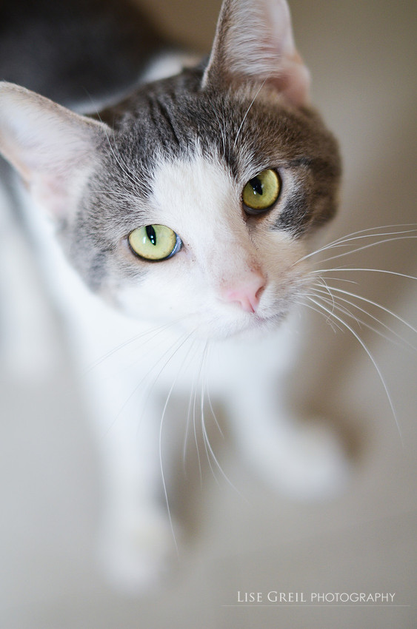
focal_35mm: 75
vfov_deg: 27.0
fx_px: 1309
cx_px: 208
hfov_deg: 18.1
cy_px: 314
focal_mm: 50
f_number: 1.8
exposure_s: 1/500
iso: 400
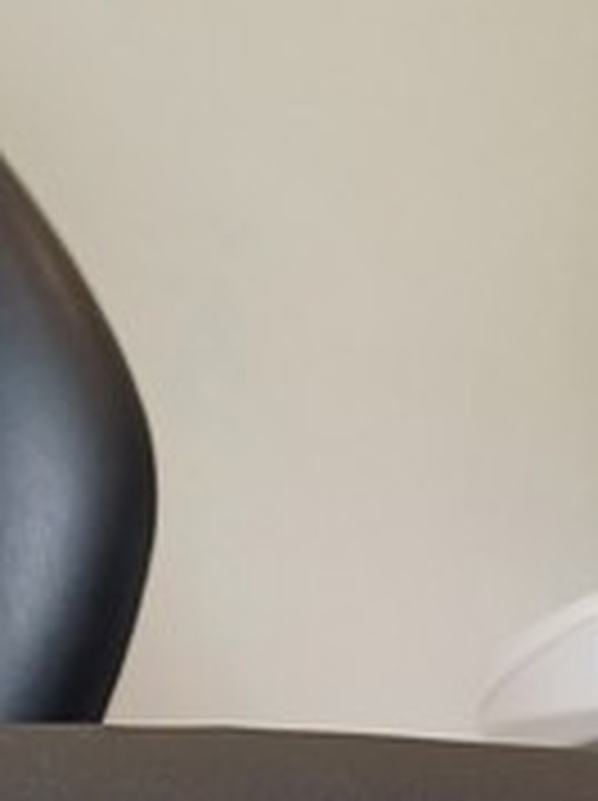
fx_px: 2078
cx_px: 391
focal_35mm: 90
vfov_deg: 21.0
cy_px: 814
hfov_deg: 16.3
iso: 80
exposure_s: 1/50
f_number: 1.8
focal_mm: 4.65
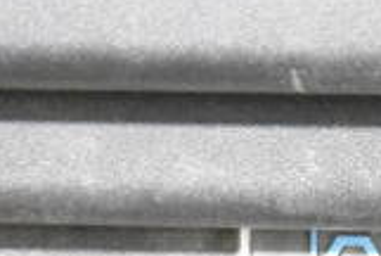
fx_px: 3307
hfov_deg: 6.4
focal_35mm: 312
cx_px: 715
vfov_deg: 4.4
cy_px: 205
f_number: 5.6
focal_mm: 55
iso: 25600
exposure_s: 1/100
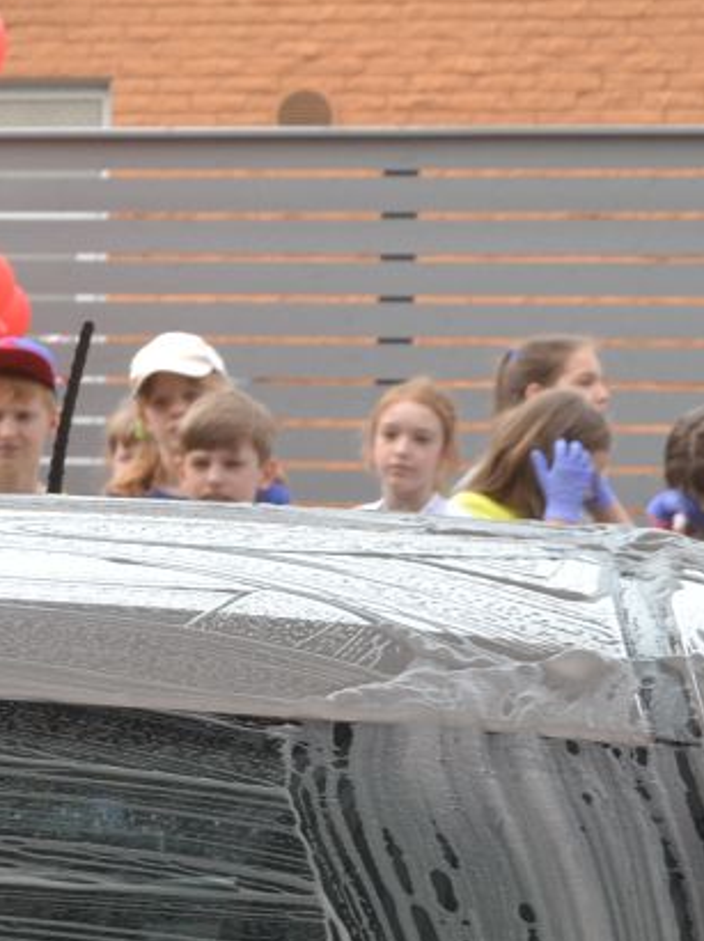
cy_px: 780
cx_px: -853
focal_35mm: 185
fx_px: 5015
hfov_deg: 7.6
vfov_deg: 10.7
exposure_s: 1/160
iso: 400
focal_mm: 35
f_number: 10
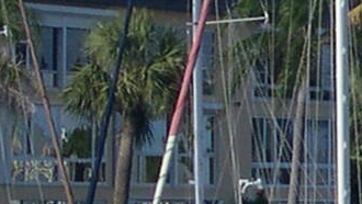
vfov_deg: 2.1
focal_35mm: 577
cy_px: 57
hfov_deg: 3.7
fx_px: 5541
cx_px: 716
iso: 100
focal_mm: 16.3
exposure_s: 1/179
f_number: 10.8
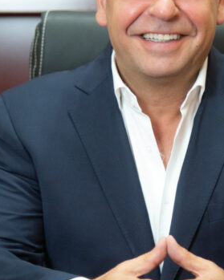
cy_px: 111
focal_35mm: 215
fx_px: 1782
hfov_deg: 7.2
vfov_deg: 9.0
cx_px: 164
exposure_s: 1/80
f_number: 4
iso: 800
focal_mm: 78
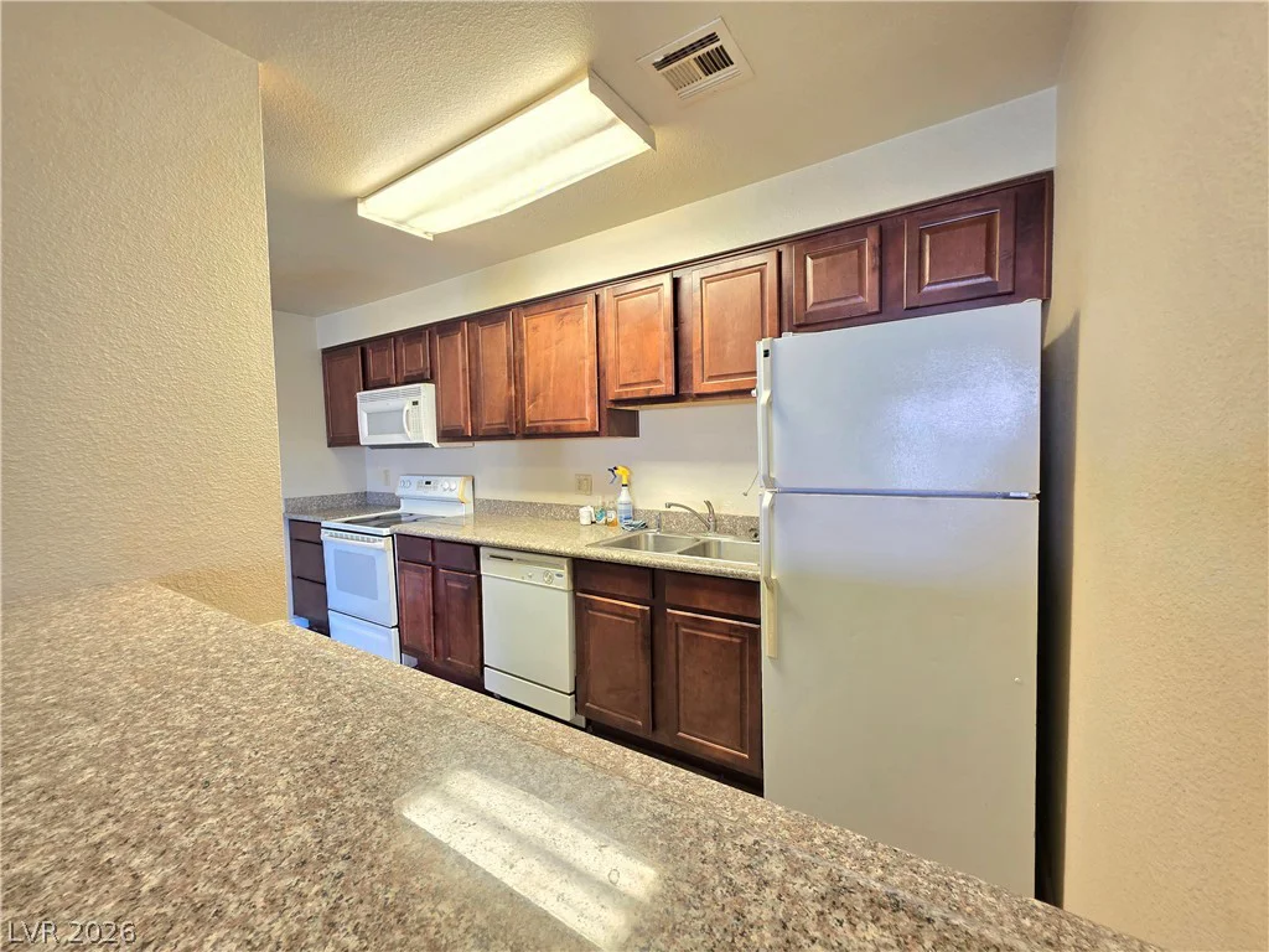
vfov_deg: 89.9
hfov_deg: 106.2
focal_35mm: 13
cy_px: 476
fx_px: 477
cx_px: 634
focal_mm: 2.2
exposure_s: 1/60.2
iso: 160
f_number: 1.9
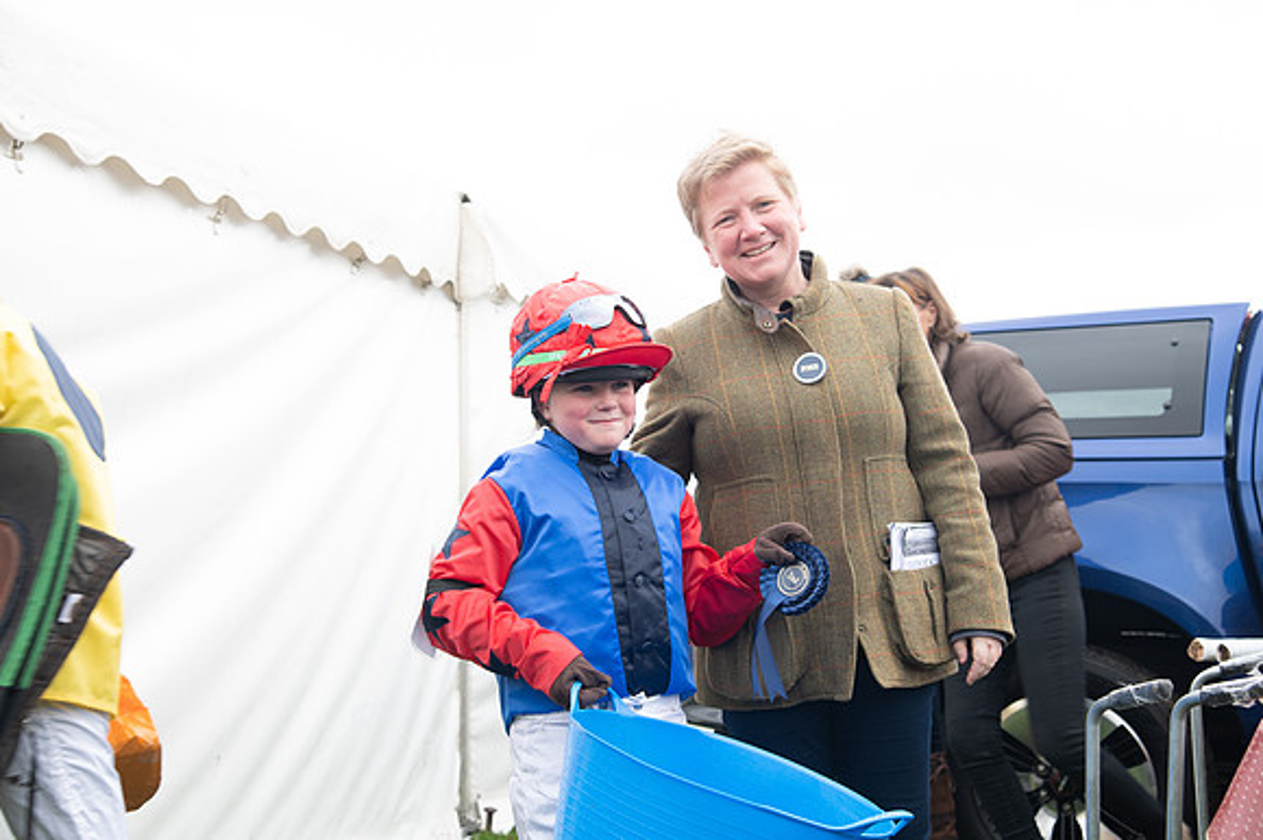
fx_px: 1753
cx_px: 632
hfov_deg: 39.6
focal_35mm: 50
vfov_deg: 27.0
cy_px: 420
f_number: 5
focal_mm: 50
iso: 200
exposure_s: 1/125
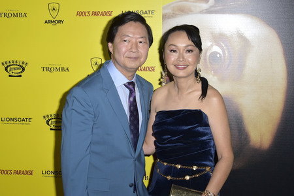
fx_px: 392
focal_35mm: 48
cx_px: 147
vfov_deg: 28.1
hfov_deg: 41.1
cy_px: 98
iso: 250
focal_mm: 48
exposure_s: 1/250
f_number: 6.3
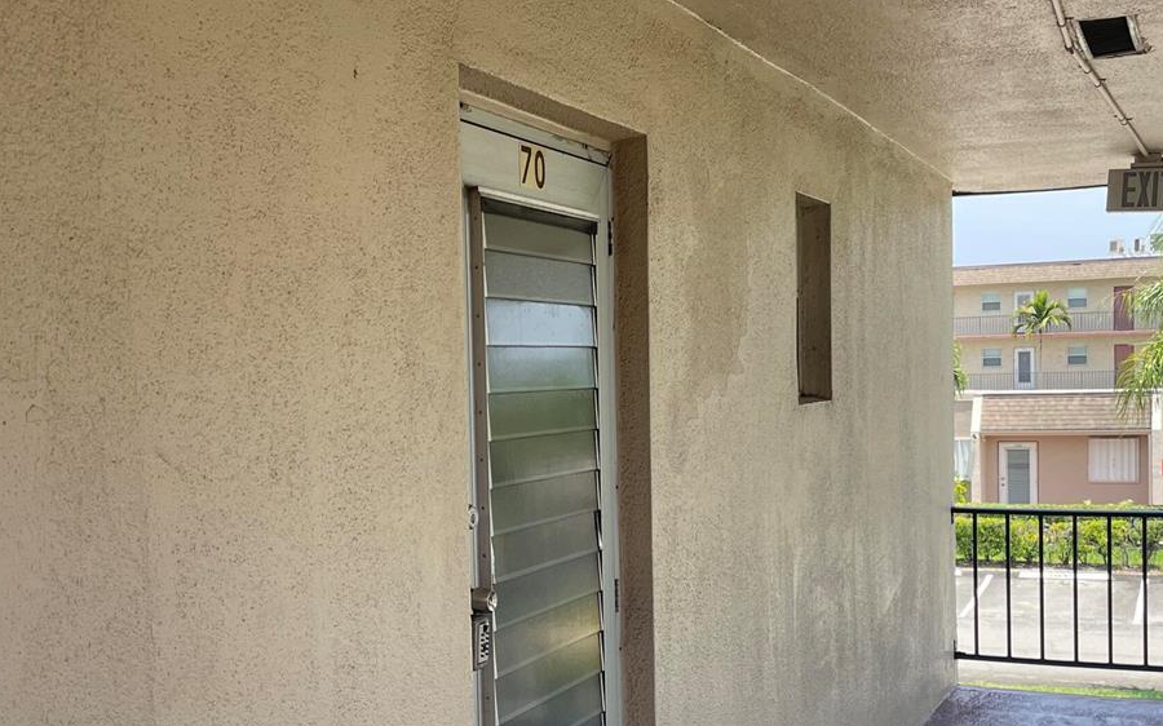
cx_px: 485
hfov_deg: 40.9
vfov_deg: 26.2
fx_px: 1553
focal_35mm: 49
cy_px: 483
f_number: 1.6
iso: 32
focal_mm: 4.2
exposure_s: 1/888
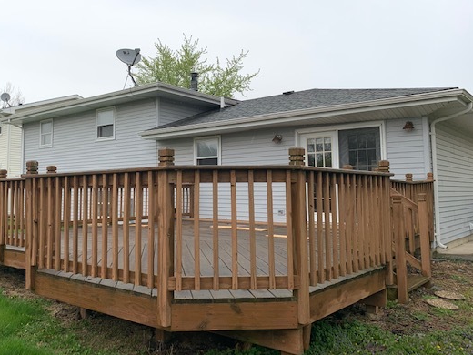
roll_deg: -0.6
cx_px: 186
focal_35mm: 32
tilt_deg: +4.0
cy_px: 153
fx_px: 437
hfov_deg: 56.3
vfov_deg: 44.1
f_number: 1.8
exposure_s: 1/360
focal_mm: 4.25
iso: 25
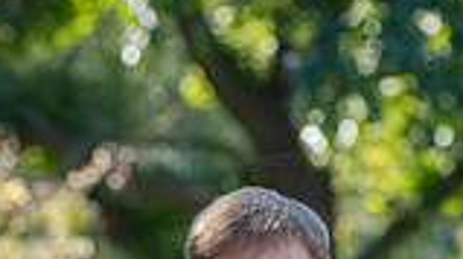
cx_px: 306
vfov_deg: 3.4
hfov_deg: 6.1
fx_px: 4365
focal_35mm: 356
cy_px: 541
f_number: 4.5
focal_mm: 120
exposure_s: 1/500
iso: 800
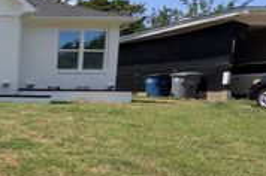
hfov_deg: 32.8
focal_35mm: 41
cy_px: 129
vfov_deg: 32.0
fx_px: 302
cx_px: -93
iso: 51
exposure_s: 1/1887
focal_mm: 1.83
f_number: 2.2
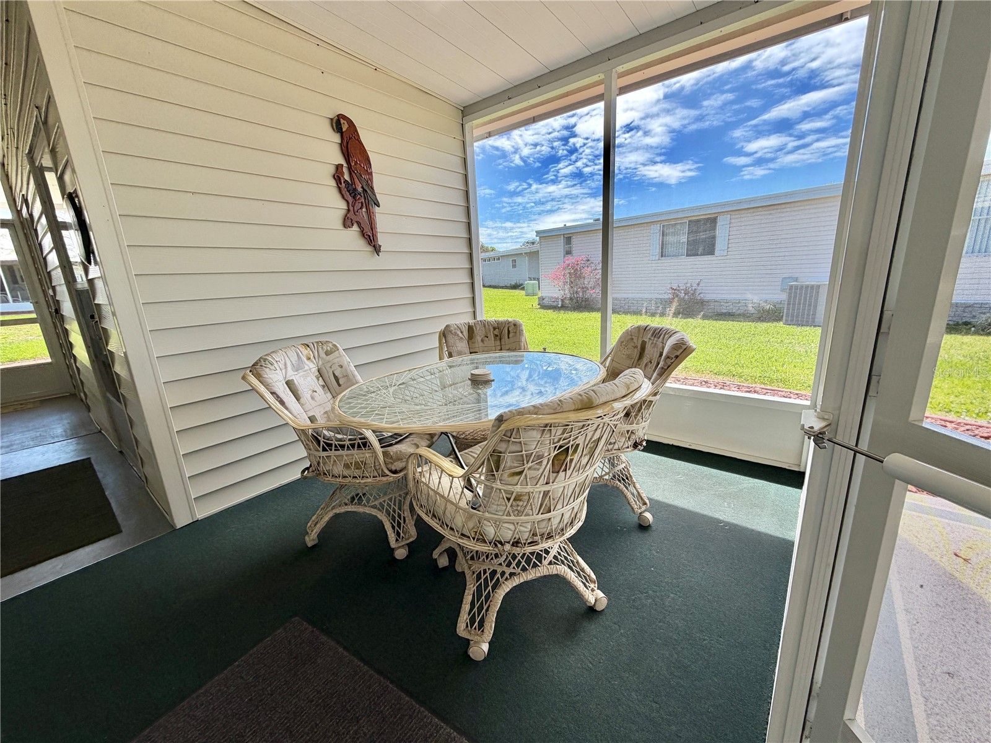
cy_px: 372
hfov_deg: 102.1
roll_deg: +2.6
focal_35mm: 14
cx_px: 496
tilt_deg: -14.0
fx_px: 401
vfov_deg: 85.7
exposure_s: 1/237
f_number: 2.2
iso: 40
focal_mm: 2.22
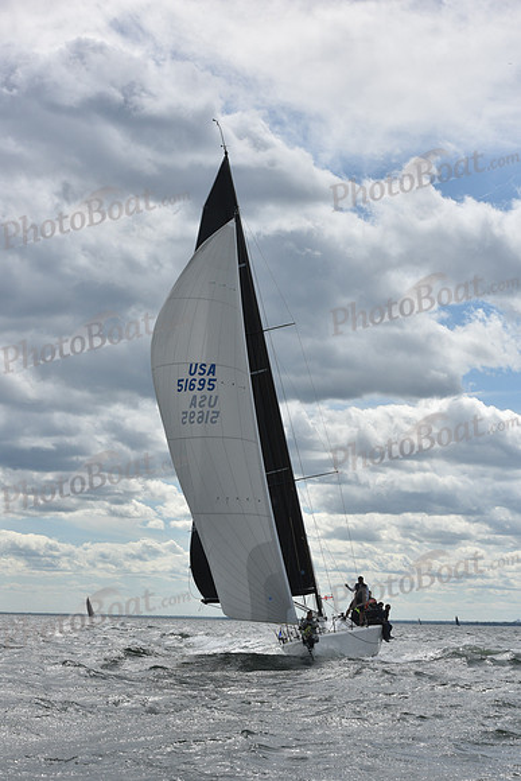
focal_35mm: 75
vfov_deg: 27.0
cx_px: 260
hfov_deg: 18.2
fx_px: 1627
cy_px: 390
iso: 320
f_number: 11
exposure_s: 1/1000
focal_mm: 75
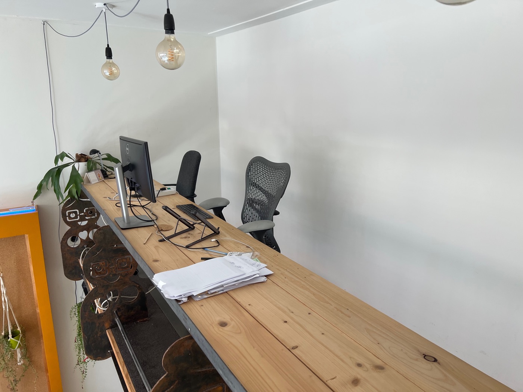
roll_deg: -0.1
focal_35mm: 26
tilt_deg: -12.6
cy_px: 196
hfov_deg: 67.3
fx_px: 393
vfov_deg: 53.1
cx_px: 262
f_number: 1.5
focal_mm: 5.7
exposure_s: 1/121
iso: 64
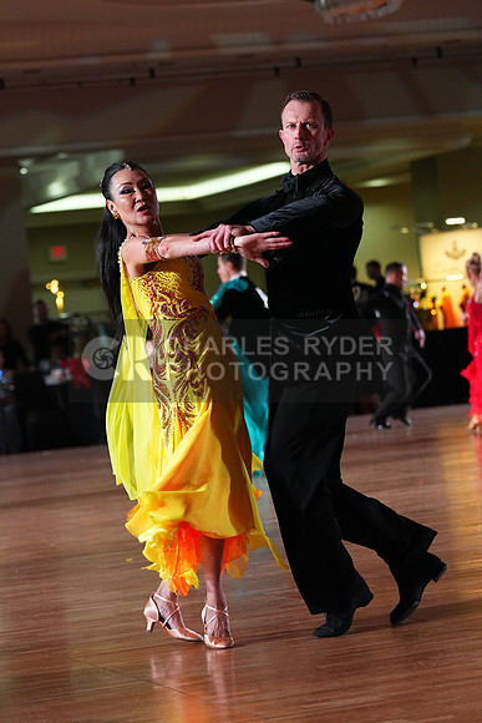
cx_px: 241
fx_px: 2709
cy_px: 362
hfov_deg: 10.2
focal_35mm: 135
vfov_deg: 15.2
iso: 6400
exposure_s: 1/400
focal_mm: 135
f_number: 5
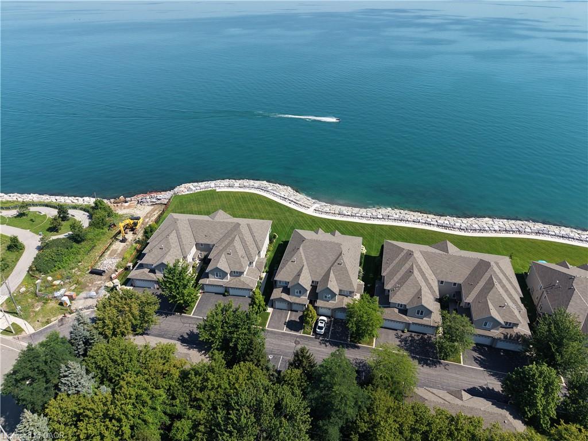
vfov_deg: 56.8
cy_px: 220
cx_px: 294
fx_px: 408
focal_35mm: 24
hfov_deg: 71.6
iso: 130
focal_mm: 8.67
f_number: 1.8
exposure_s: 1/3000
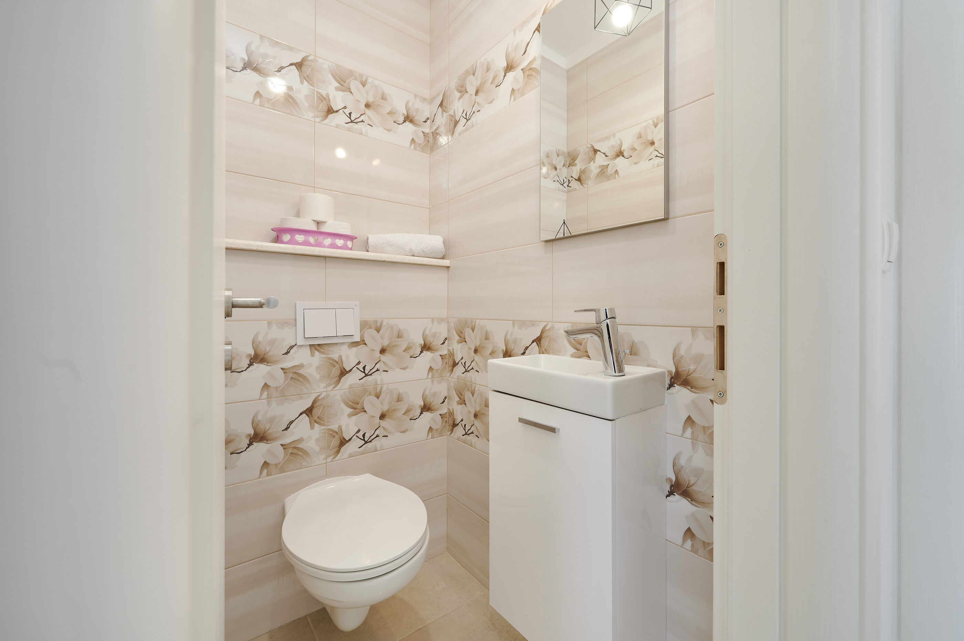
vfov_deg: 81.1
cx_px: 482
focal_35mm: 14
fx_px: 375
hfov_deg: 104.3
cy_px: 320
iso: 200
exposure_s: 1/10
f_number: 8
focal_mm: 14
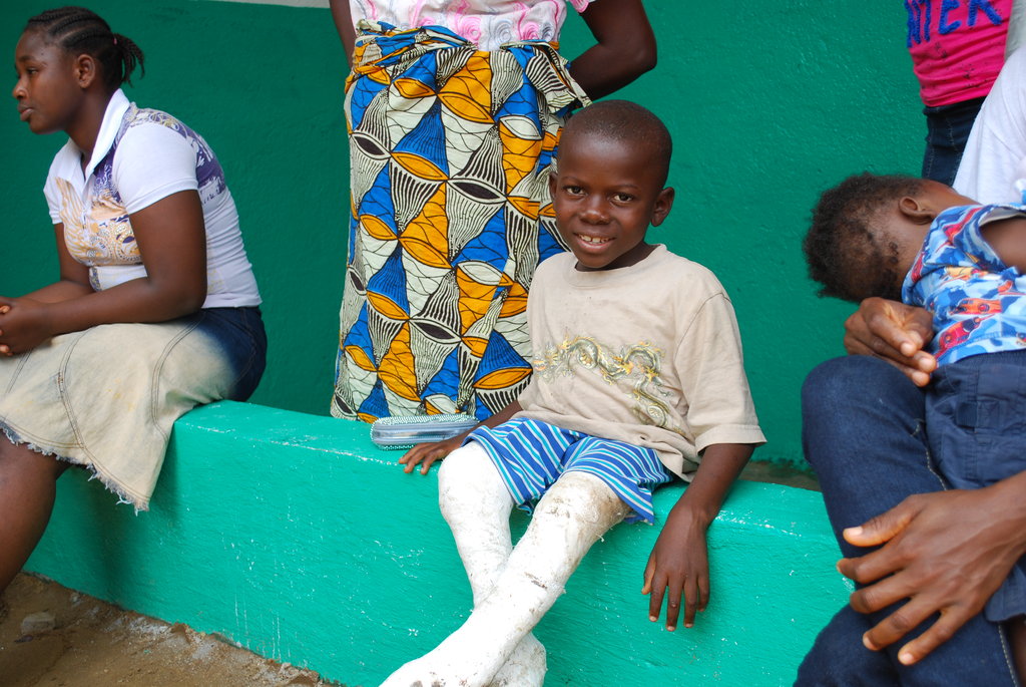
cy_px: 344
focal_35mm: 44
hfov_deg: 44.9
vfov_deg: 30.9
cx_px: 513
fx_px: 1241
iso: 140
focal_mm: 29
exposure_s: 1/125
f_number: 5.6
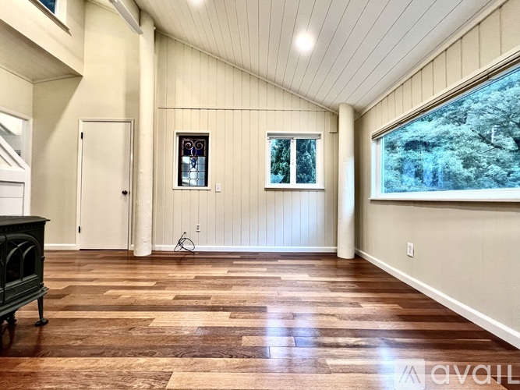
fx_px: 195
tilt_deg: +0.8
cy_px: 195
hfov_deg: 106.2
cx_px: 260
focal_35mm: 13
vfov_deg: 89.9
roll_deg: -2.3
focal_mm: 1.57
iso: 125
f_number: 1.8
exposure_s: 1/60
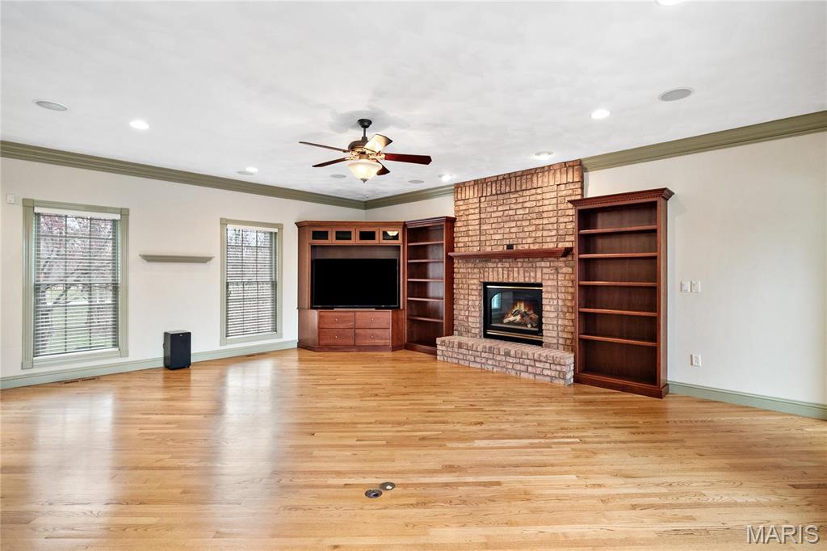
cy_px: 276
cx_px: 414
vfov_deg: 67.3
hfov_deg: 90.0
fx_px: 413
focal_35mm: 18
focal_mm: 9
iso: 400
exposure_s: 1/4
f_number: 8
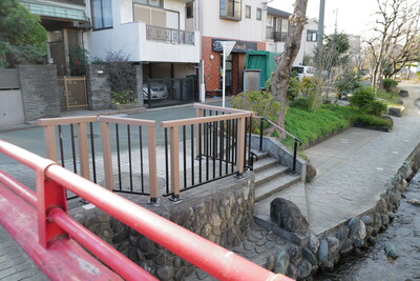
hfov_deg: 65.5
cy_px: 140
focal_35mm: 28
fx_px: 327
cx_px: 210
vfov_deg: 46.4
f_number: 3.5
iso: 100
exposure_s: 1/100
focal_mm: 28
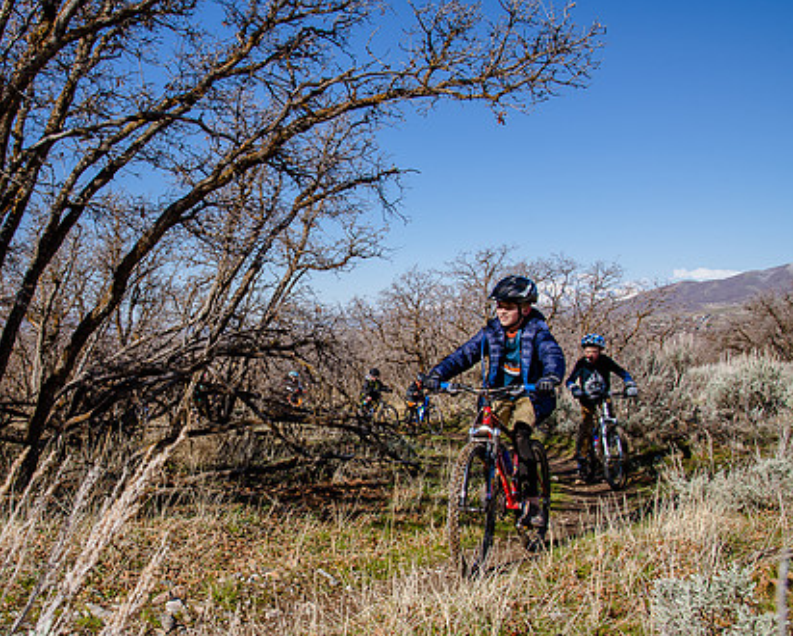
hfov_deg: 48.1
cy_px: 365
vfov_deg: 40.1
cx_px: 256
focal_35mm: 37
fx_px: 869
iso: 200
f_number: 10
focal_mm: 28
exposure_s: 1/250
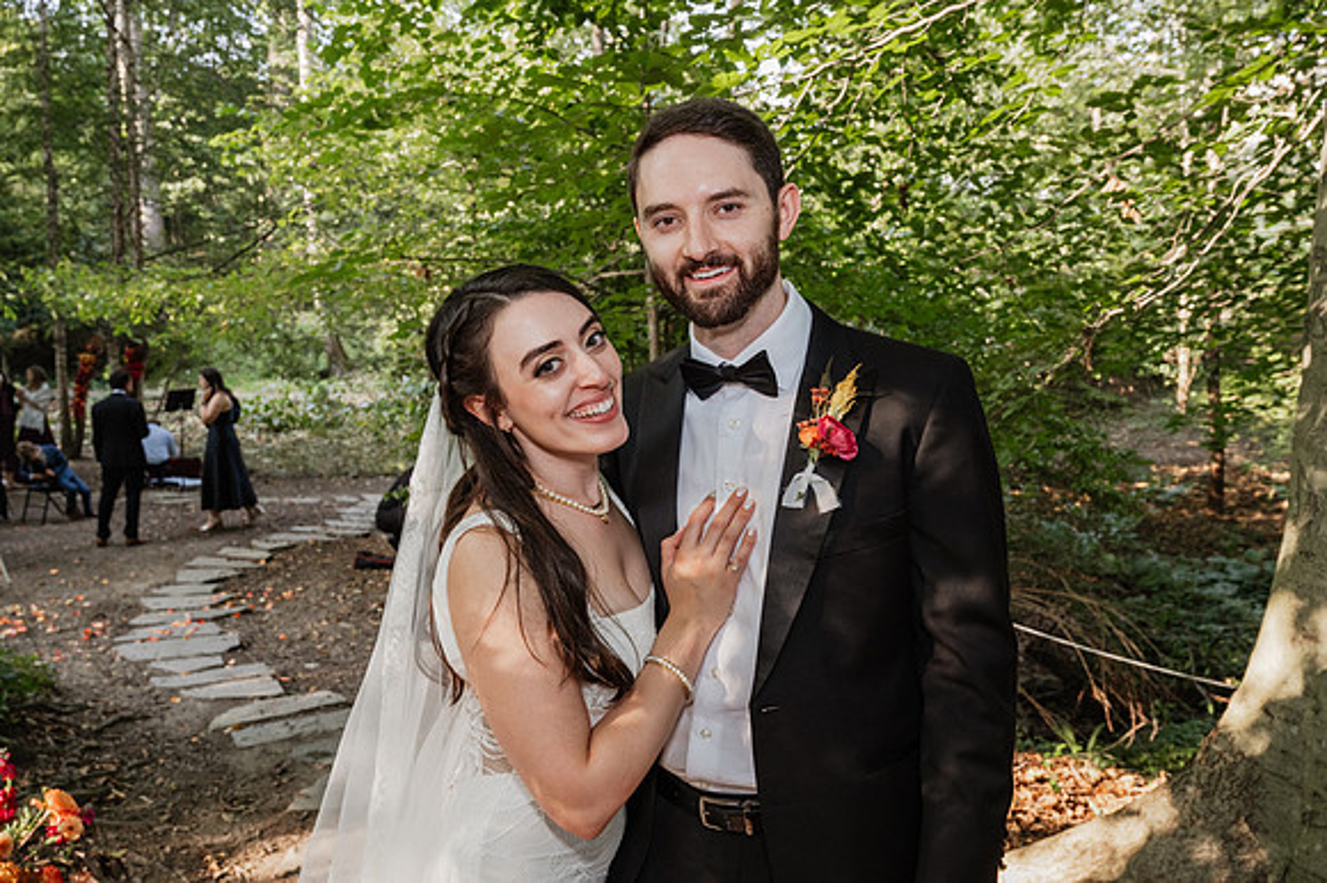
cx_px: 664
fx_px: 1124
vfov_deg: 42.9
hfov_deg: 61.1
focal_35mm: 30
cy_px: 442
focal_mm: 30.5
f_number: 6.3
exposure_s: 1/125
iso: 1250
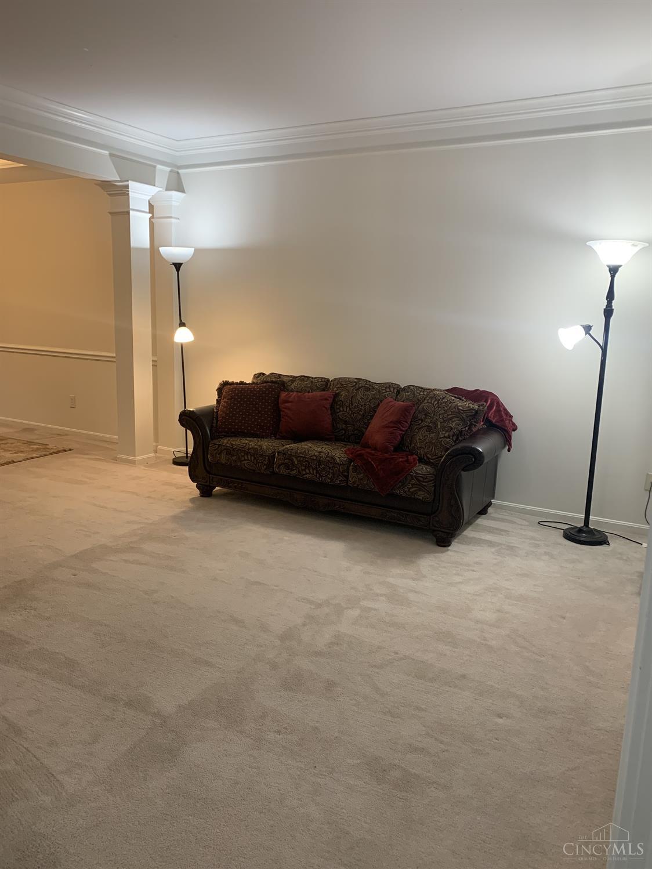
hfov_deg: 53.1
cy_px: 434
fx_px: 653
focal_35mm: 26
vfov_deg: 67.3
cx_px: 326
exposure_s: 1/60
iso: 100
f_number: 1.8
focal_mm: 4.25
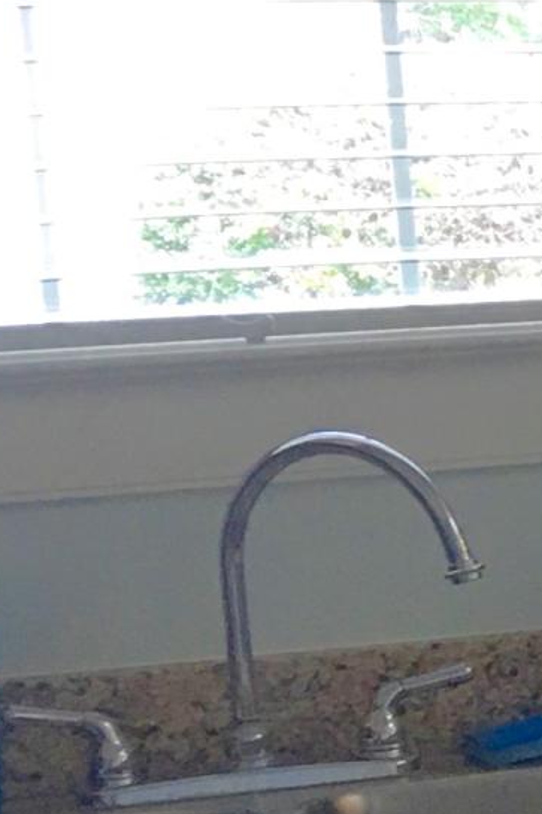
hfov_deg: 6.6
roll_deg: +0.3
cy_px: 662
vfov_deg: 12.3
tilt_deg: -8.4
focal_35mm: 166
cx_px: 2147
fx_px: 3751
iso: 25
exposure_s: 1/30
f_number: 2.2
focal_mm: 4.15
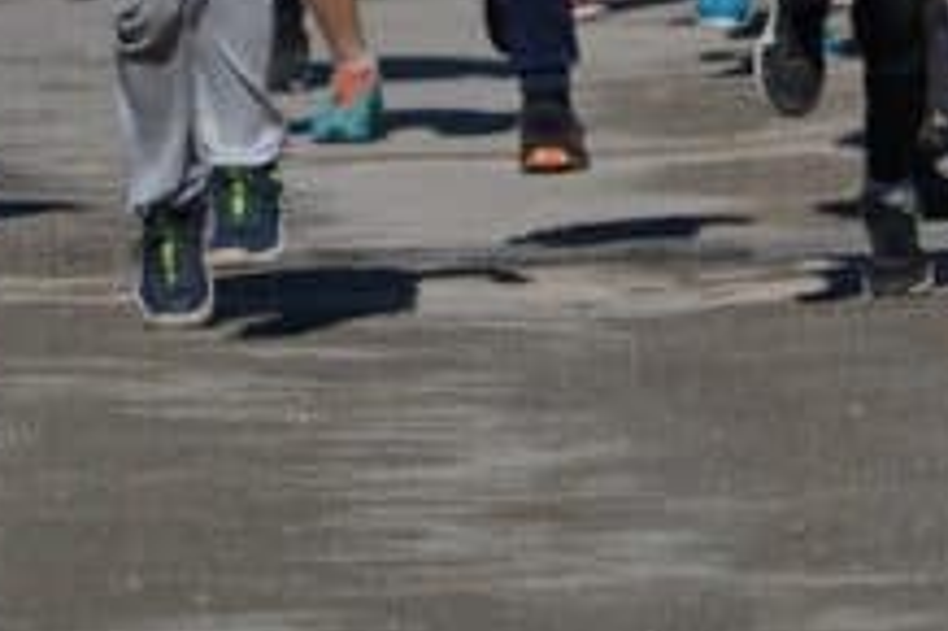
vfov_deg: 1.2
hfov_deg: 1.8
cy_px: -170
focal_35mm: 1165
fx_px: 30654
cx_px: 700
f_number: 7.1
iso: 320
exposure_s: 1/2000
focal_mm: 220
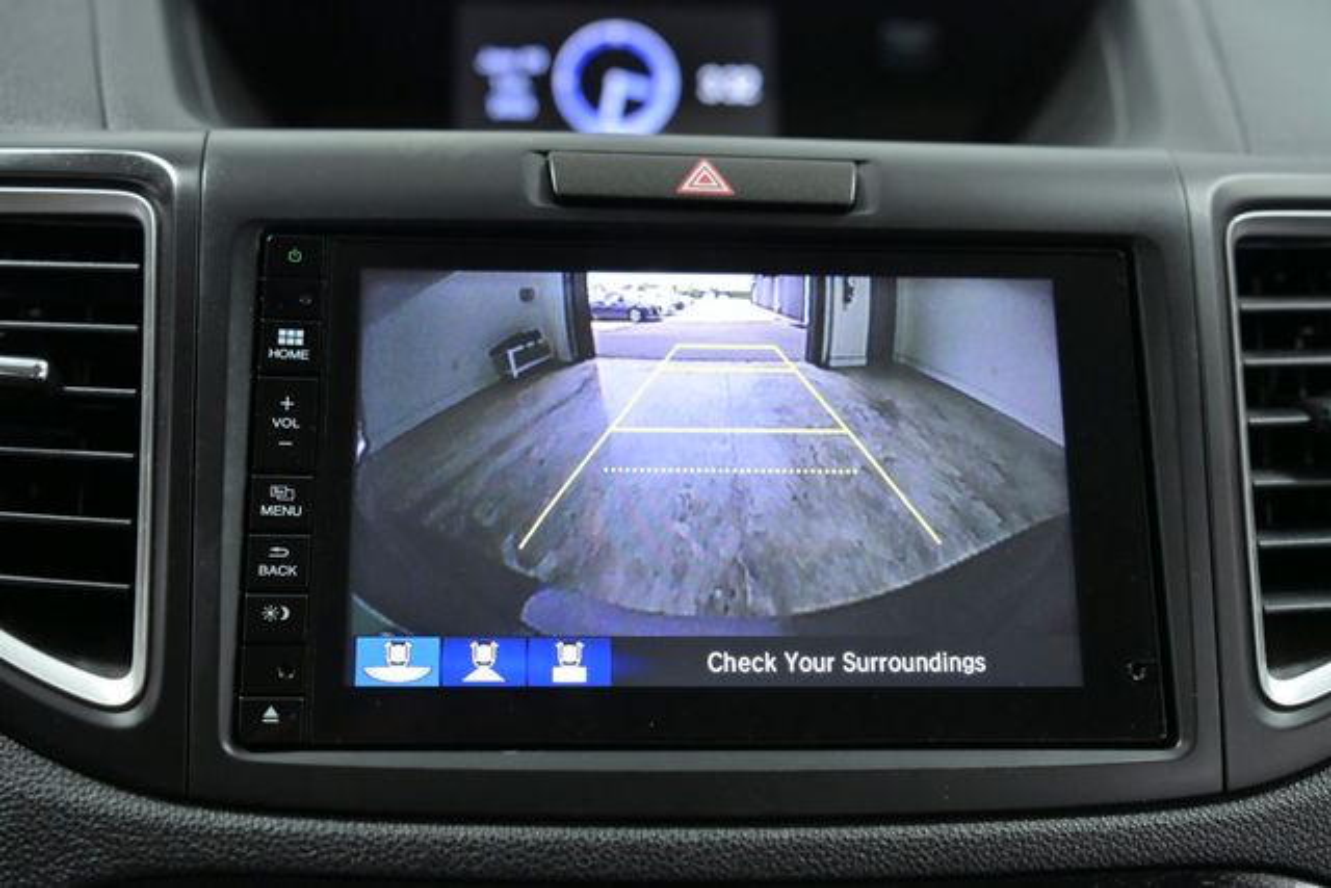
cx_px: 666
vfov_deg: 28.7
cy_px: 444
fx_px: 1738
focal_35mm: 47
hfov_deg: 41.9
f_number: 4
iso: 2000
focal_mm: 47
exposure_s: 1/320
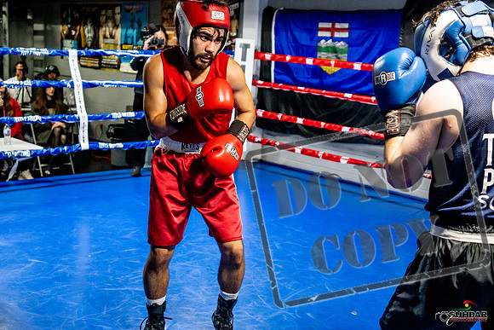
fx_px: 714
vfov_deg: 26.0
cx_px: 247
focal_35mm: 52
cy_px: 165
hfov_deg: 38.2
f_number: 2.8
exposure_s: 1/800
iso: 5000
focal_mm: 35
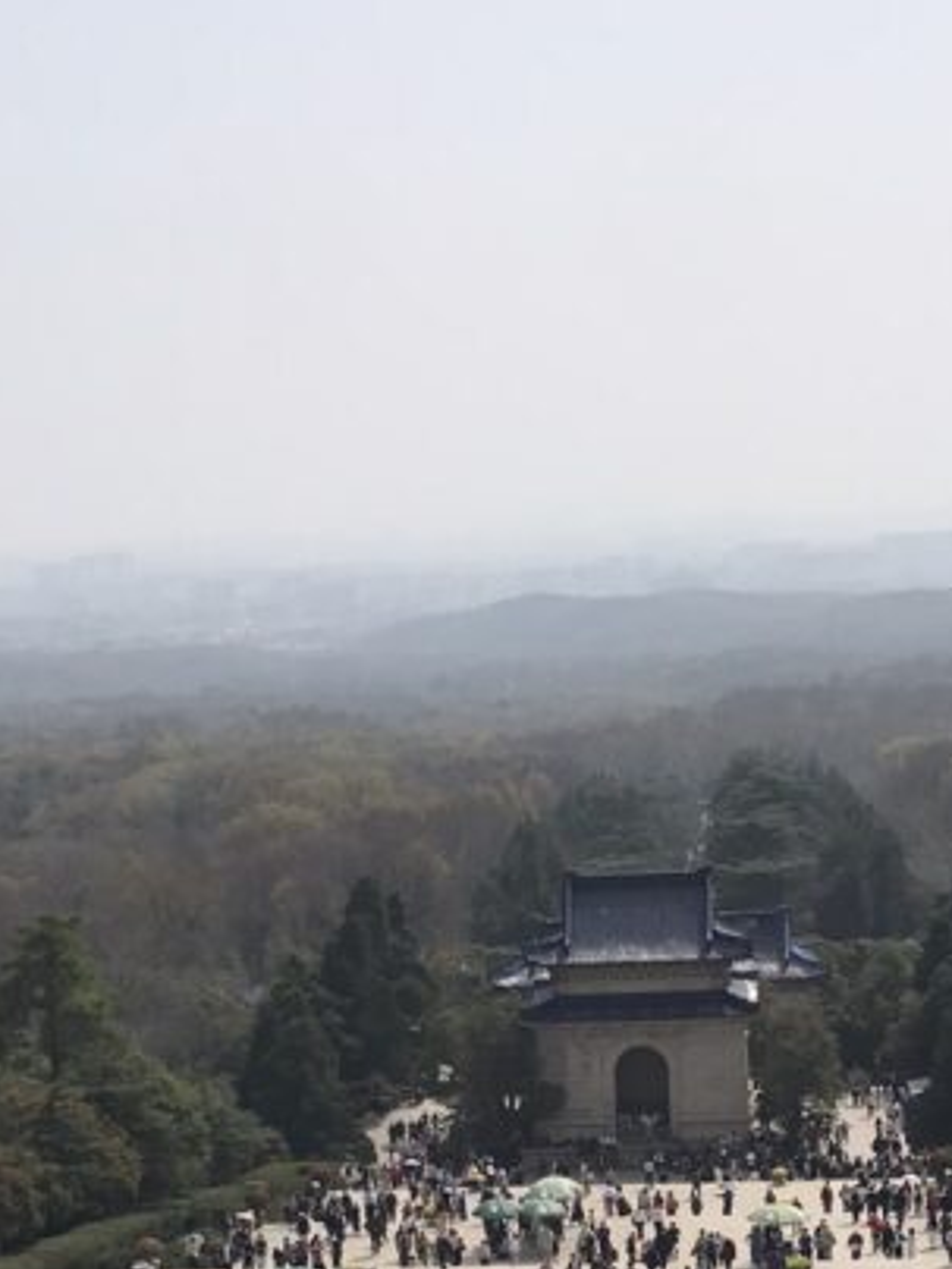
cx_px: 471
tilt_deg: -13.9
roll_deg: +3.2
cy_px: 1231
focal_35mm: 71
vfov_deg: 26.1
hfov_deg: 20.7
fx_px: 2603
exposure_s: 1/4367
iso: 20
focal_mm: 3.99
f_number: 1.8
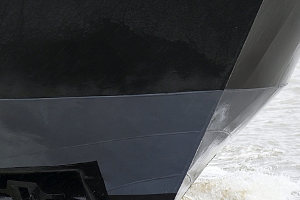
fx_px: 1876
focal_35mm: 225
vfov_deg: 6.1
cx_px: 71
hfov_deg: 9.1
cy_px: 85
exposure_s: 1/100
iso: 400
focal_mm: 100
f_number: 4
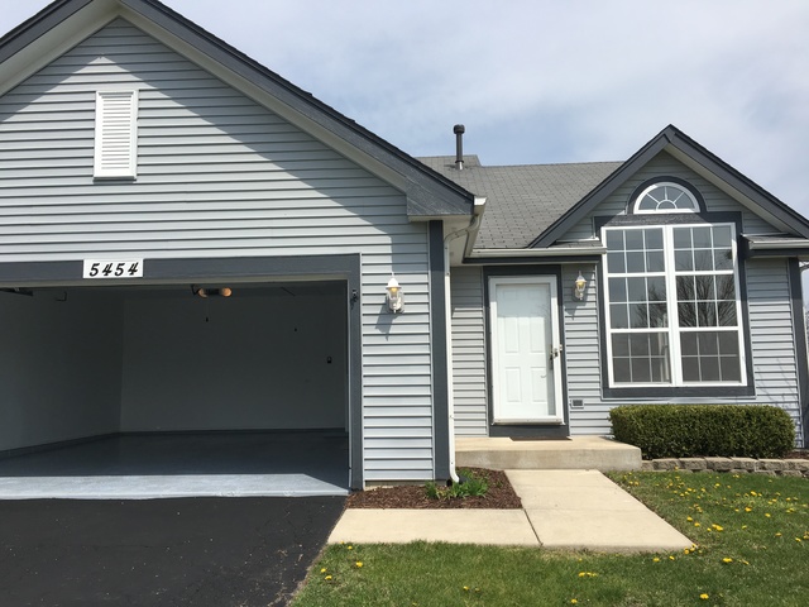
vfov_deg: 48.2
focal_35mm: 29
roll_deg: +1.5
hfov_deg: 61.7
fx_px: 678
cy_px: 304
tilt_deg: +6.6
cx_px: 404
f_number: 2.2
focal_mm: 4.15
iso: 25
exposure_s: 1/2262
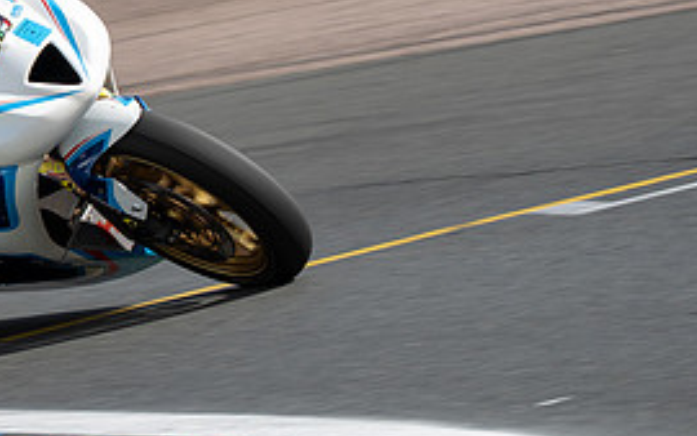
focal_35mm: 552
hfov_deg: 3.8
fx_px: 10490
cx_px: -144
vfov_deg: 2.4
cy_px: 172
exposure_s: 1/320
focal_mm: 200
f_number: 10
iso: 125
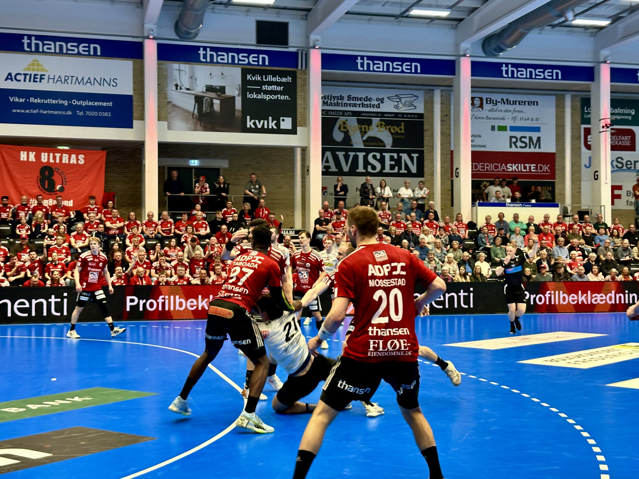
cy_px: 235
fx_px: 905
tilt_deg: +0.1
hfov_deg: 38.9
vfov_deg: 29.7
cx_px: 318
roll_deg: +0.7
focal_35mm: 49
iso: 80
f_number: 1.78
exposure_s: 1/70
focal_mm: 6.86
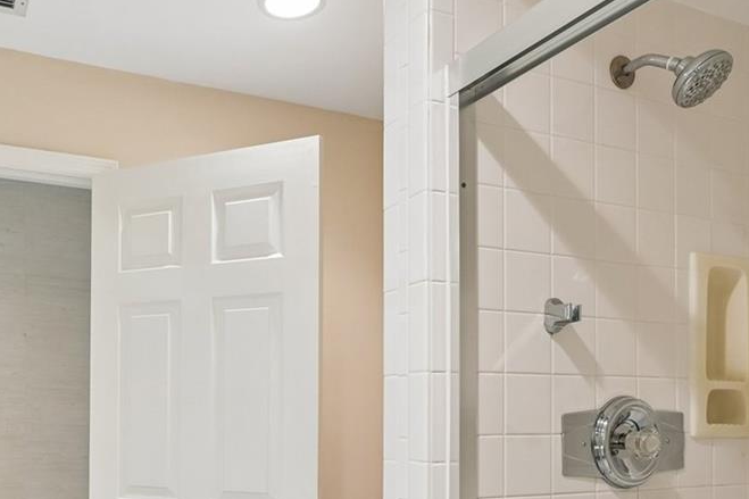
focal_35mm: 34
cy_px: 402
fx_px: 707
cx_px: 214
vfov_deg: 37.4
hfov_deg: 53.9
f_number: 8
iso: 400
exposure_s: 1/25
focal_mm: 14
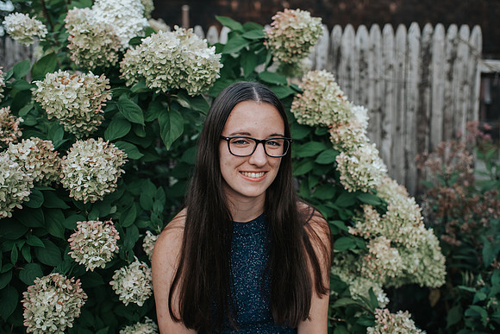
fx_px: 536
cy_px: 153
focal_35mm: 39
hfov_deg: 50.0
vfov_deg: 34.6
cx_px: 271
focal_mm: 35
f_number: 2.8
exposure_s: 1/400
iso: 720
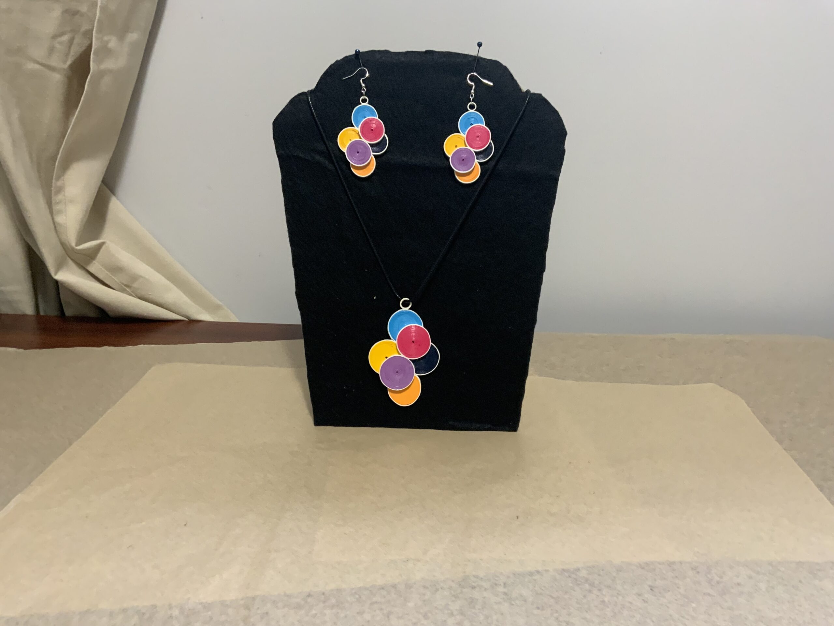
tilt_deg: -16.3
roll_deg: -1.9
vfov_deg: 48.2
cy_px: 313
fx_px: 699
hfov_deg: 61.7
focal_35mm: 29
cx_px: 417
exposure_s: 1/60
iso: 200
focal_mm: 3
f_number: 1.8
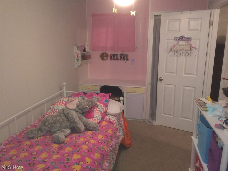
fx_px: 191
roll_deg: +0.2
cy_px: 86
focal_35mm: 29
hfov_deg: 61.7
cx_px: 114
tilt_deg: -14.2
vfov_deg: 48.2
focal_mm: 4.15
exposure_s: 1/24
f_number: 2.2
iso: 125
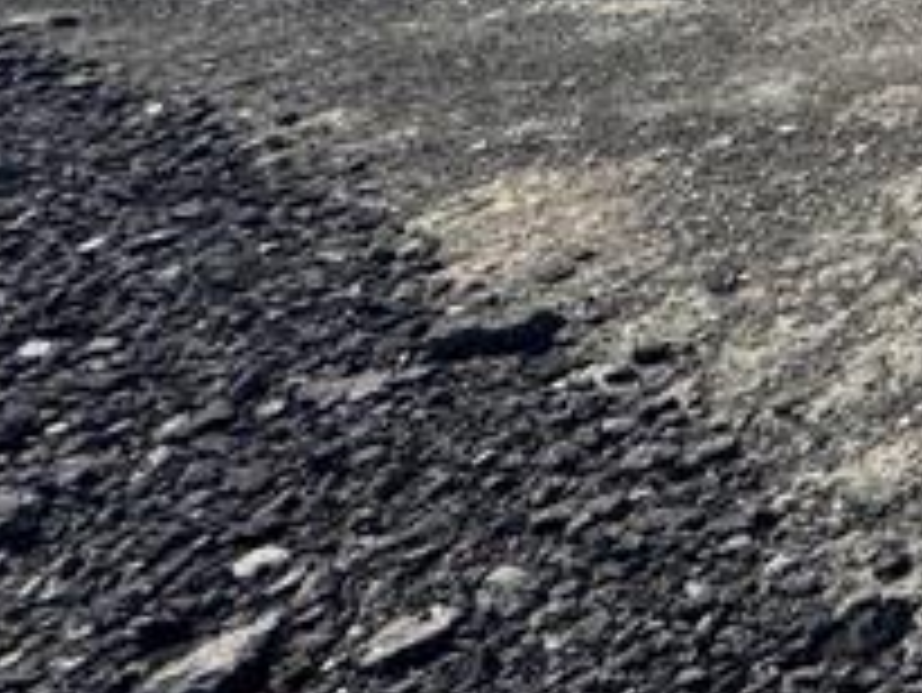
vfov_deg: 16.6
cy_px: -634
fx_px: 1866
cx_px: 2177
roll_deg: -1.3
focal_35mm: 70
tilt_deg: -7.3
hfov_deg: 15.5
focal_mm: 2.22
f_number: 2.2
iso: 50
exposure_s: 1/2674
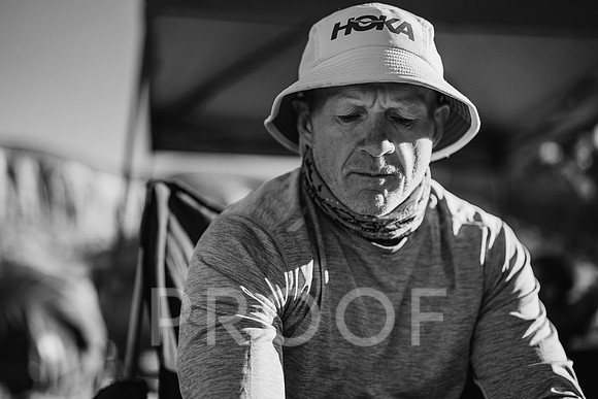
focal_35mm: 50
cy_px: 200
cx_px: 299
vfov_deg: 27.0
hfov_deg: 39.6
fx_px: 831
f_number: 1.8
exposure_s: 1/2500
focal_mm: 50
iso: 100
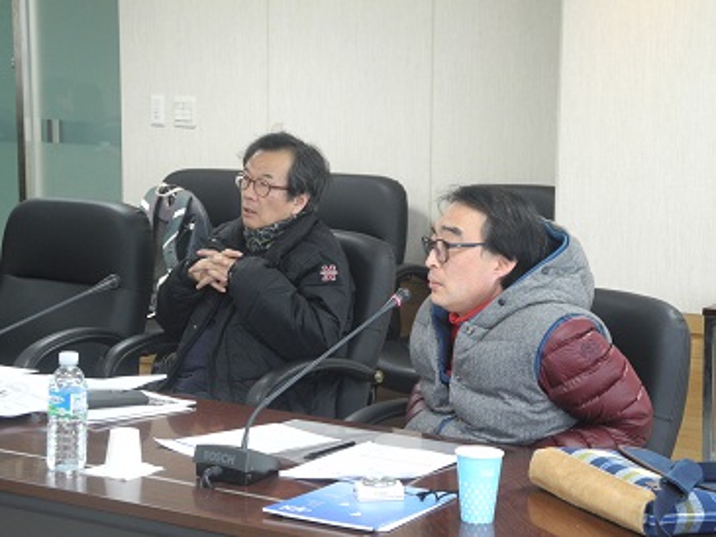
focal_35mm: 85
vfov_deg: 17.4
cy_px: 268
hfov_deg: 23.0
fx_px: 1759
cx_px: 358
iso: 400
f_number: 4
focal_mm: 18.1
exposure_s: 1/31.1
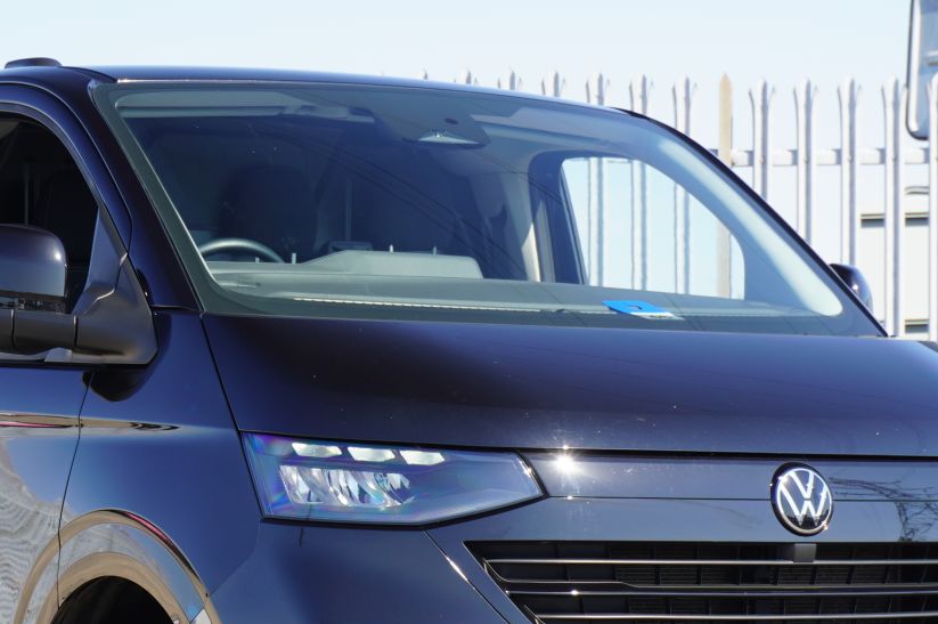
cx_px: 383
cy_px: 534
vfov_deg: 9.7
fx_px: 3644
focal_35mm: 140
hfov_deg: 14.7
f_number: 5.6
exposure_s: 1/90
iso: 100
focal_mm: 48
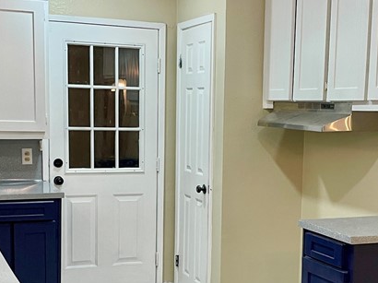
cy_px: 192
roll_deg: -1.1
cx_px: 215
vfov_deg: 22.5
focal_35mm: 65
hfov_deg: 29.8
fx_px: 709
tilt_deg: -6.2
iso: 100
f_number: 1.6
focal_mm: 4.2
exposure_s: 1/60
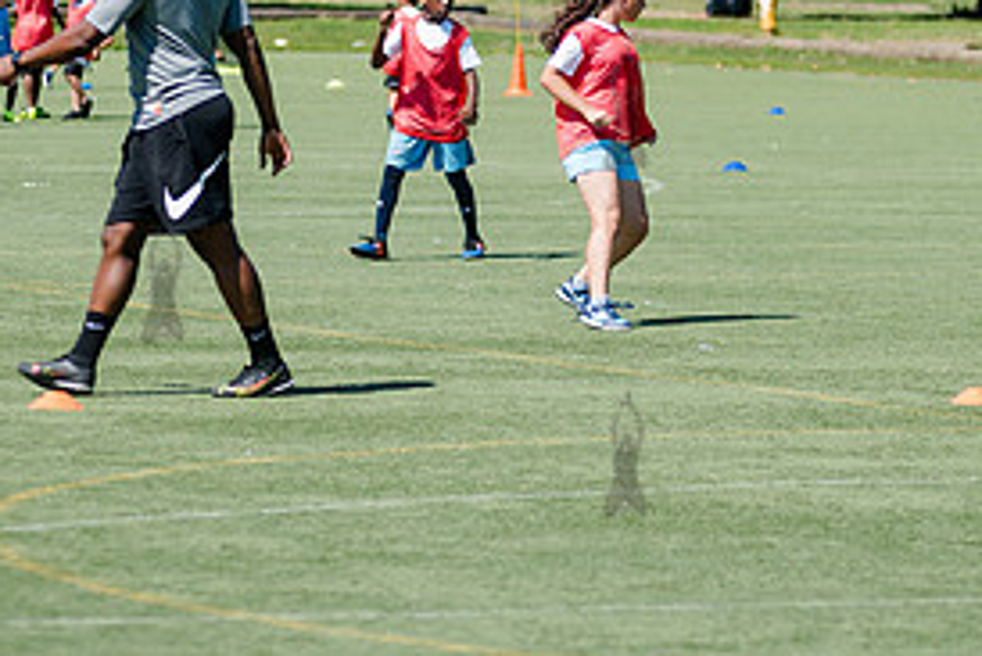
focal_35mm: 286
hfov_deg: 7.2
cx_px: 624
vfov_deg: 4.8
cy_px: 106
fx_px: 7805
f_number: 4
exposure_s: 1/1250
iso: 200
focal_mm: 135
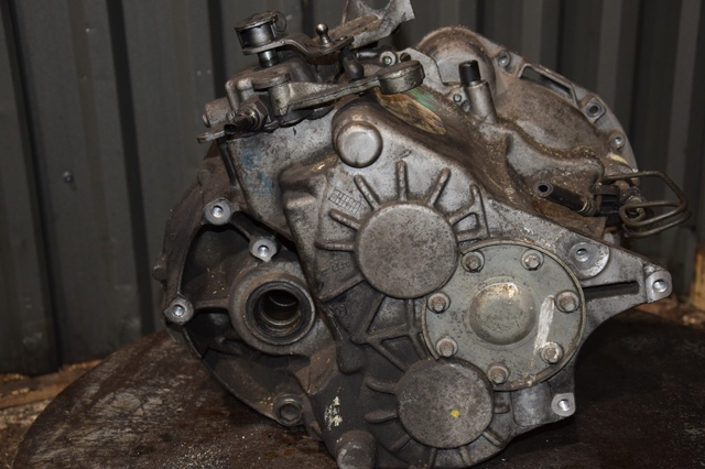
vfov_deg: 25.7
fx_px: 1028
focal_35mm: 52
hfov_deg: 37.9
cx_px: 352
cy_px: 234
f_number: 5
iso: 800
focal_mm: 35
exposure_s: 1/60
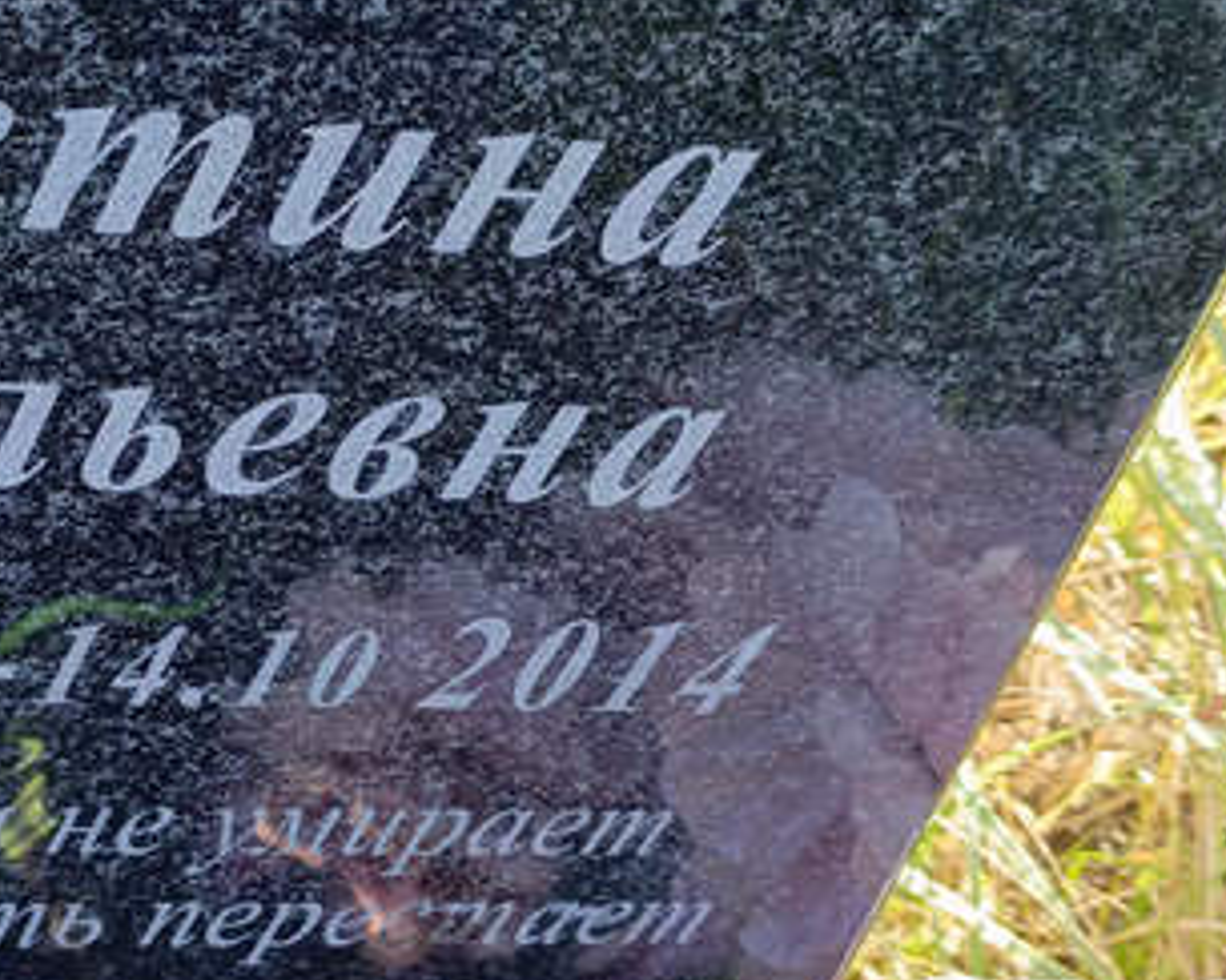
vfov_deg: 23.8
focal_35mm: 64
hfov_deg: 29.0
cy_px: 478
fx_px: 2322
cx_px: 257
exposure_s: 1/100
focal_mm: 4.76
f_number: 1.69
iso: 240
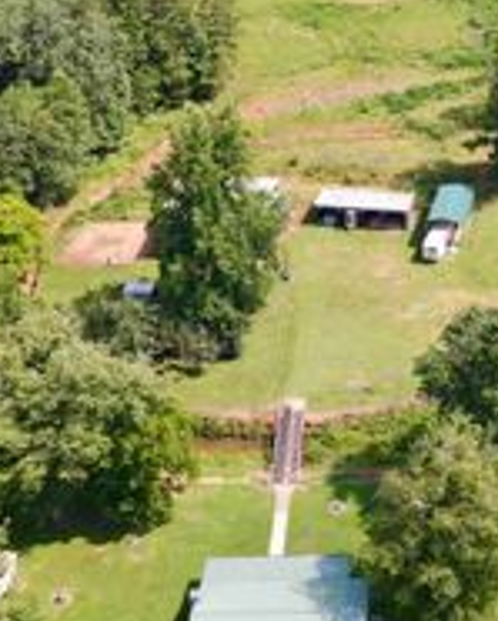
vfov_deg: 29.7
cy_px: 185
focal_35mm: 63
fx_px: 1160
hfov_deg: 23.5
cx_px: 461
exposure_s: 1/250
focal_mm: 4.5
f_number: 2.8
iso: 100
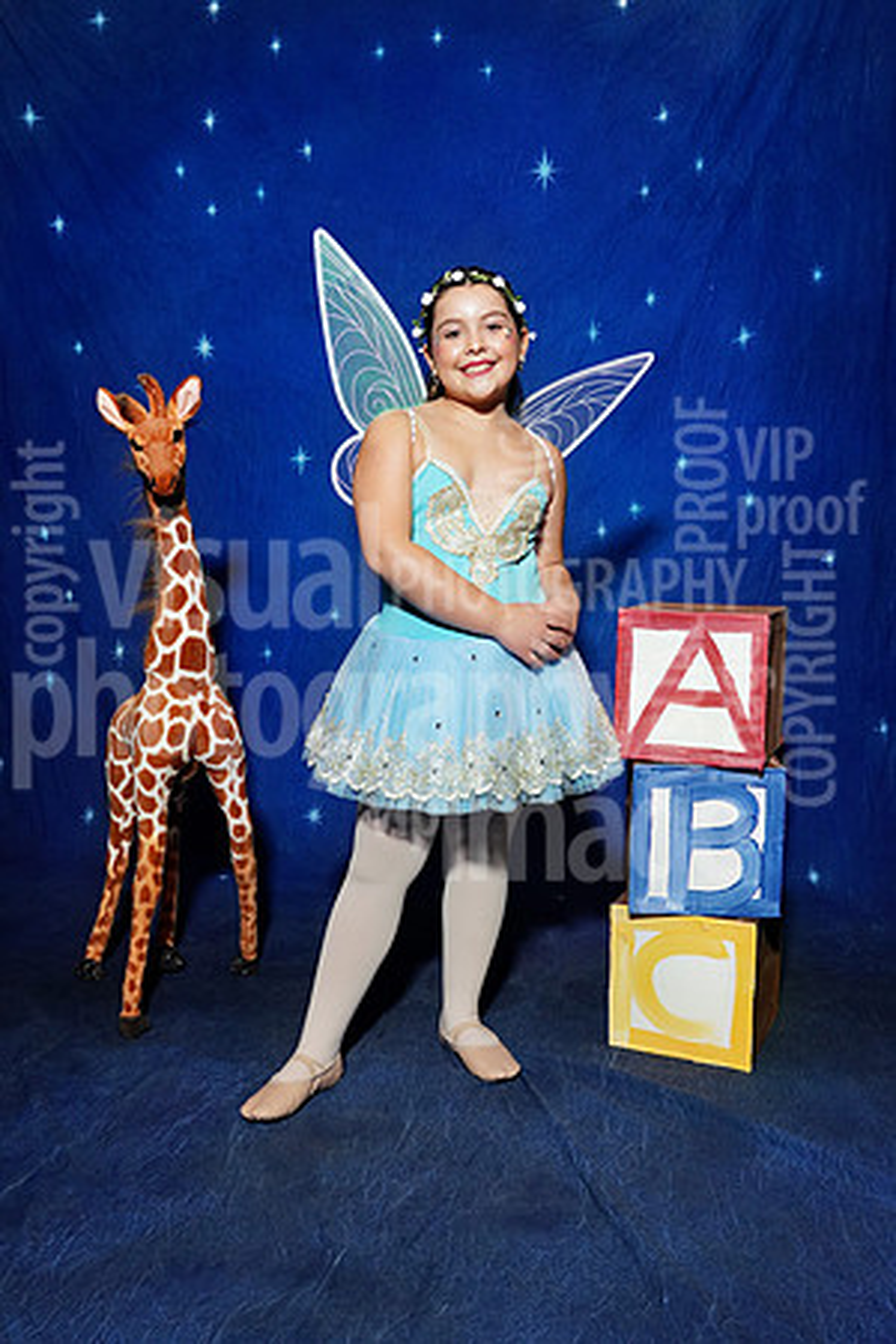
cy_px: 672
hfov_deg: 40.0
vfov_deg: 57.2
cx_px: 448
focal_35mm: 33
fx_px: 1232
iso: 1000
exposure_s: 1/60
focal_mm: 22
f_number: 8
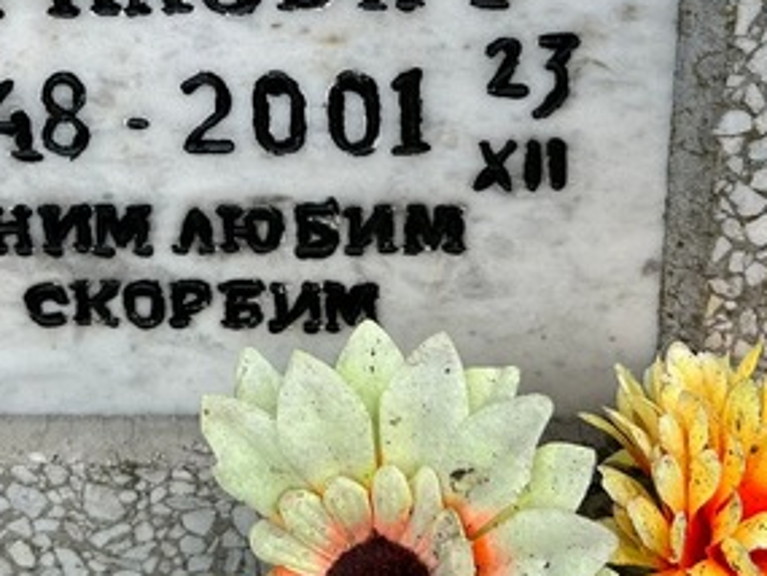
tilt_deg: -27.4
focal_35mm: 73
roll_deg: +5.2
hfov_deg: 26.5
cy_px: -5
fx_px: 1618
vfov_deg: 19.6
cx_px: 240
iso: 50
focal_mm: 5.7
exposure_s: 1/991
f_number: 1.5
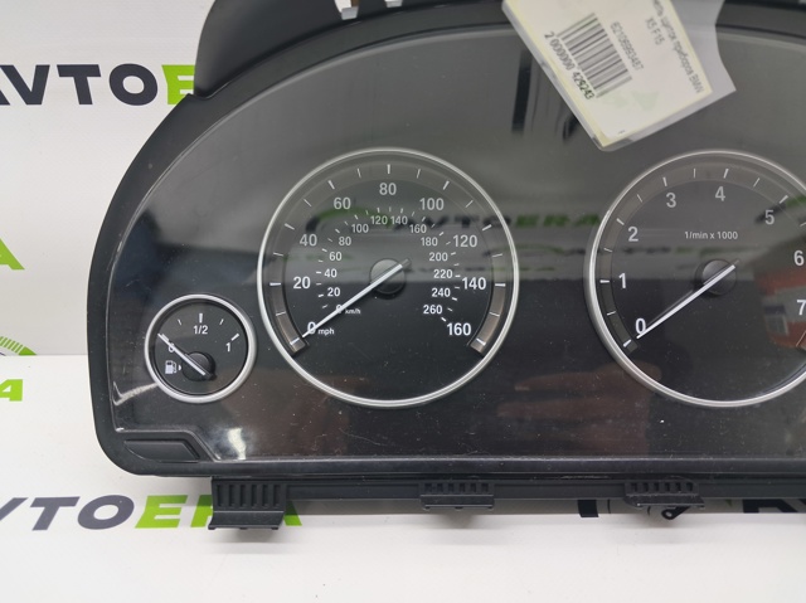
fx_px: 628
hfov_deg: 65.4
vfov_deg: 51.3
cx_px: 403
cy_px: 302
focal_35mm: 27
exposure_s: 1/50
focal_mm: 4
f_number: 1.8
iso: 50
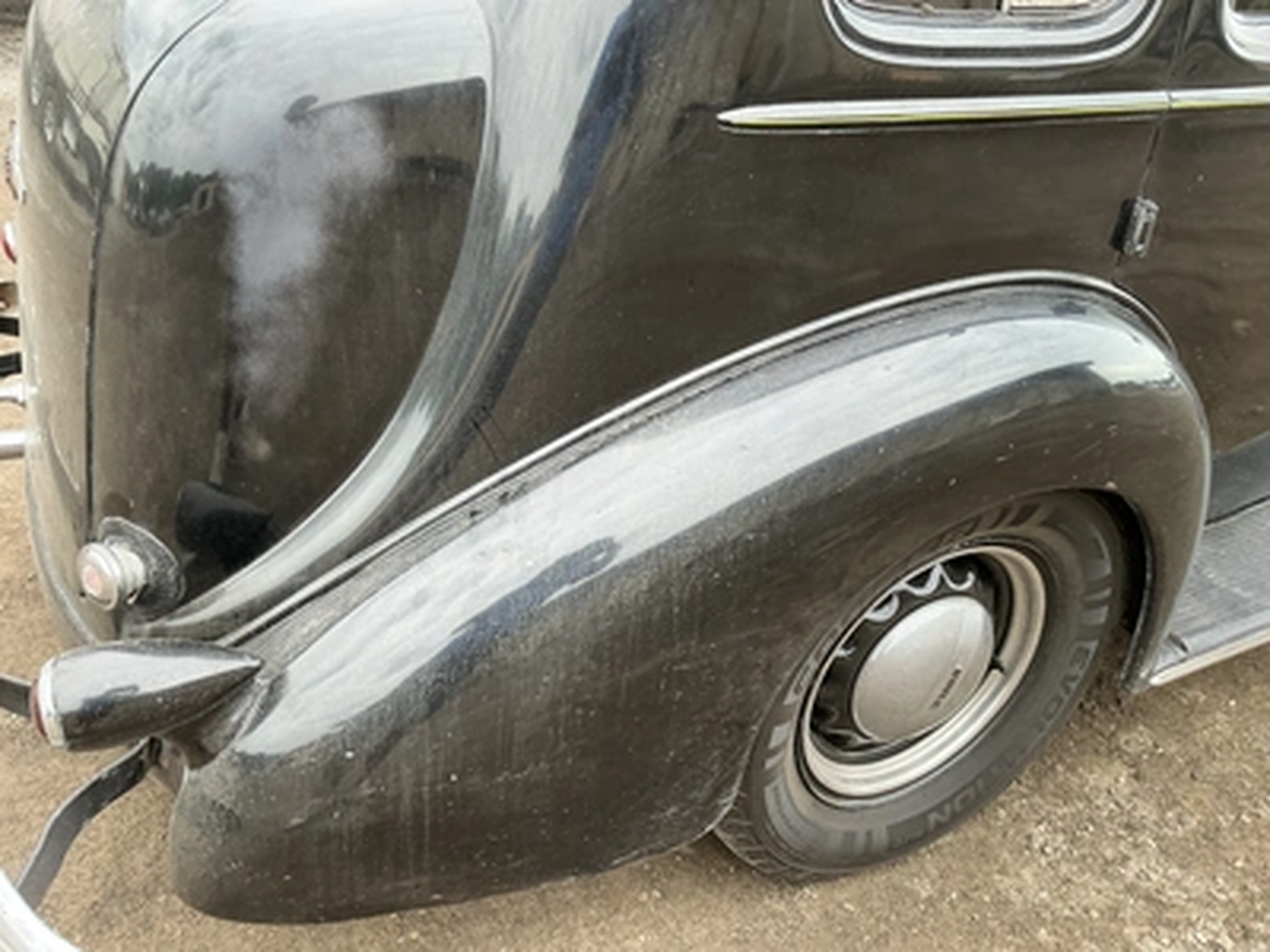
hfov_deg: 63.4
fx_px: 1027
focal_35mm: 28
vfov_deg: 49.7
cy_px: 476
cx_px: 635
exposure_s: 1/122
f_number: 1.8
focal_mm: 3
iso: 50
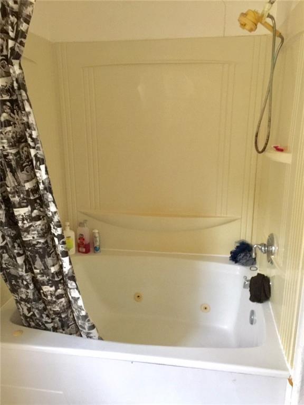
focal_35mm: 29
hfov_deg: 48.2
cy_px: 202
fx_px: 340
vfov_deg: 61.7
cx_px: 152
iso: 125
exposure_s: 1/15
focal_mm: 4.15
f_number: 2.2
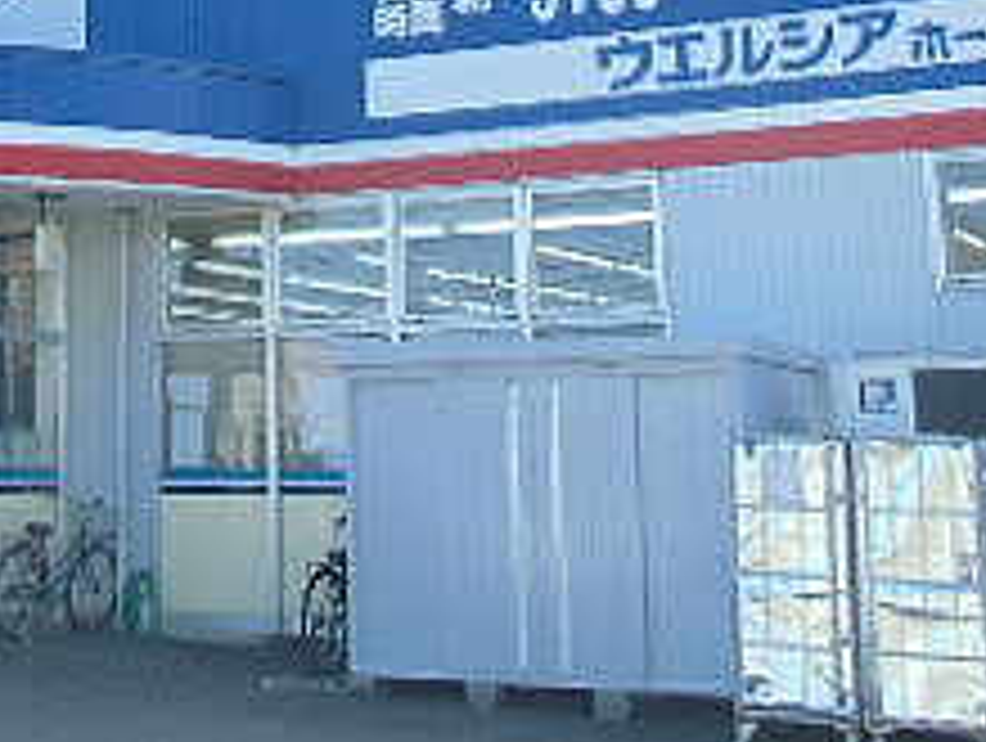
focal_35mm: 70
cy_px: -54
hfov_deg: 27.0
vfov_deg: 20.2
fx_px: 1997
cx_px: 140
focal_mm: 4.24
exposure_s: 1/200
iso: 64
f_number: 3
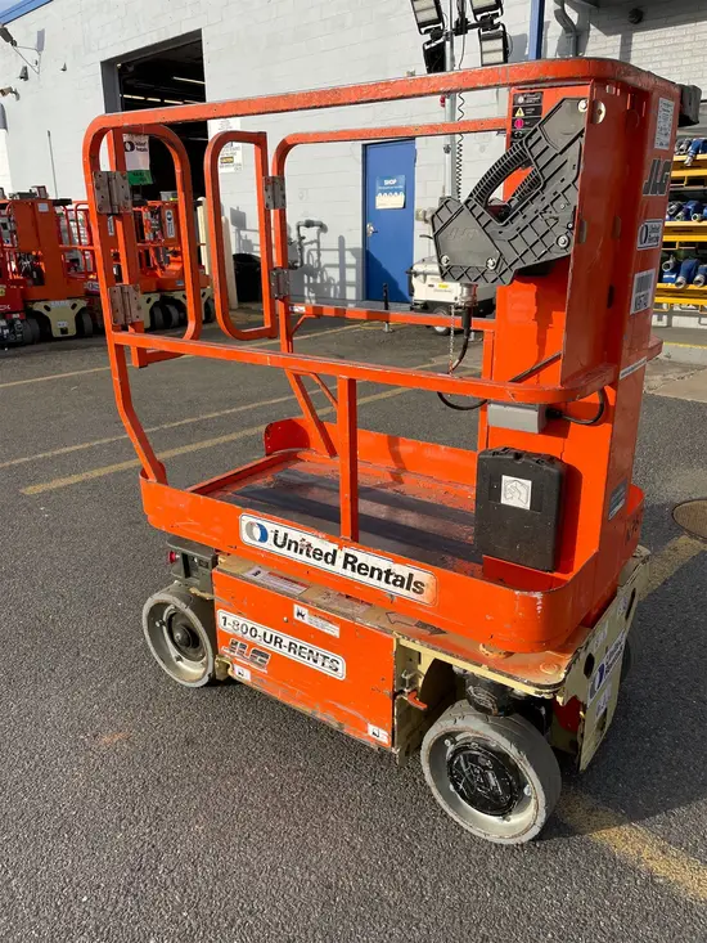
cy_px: 472
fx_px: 708
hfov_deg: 53.1
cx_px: 354
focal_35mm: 26
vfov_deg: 67.3
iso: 50
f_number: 1.6
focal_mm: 4.2
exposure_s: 1/2618
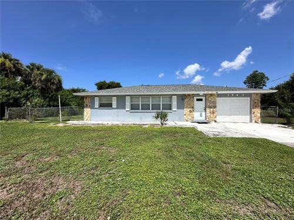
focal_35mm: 14
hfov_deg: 102.1
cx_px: 147
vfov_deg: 85.7
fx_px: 119
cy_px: 110
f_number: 2.2
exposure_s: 1/2882
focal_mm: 2.22
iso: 50
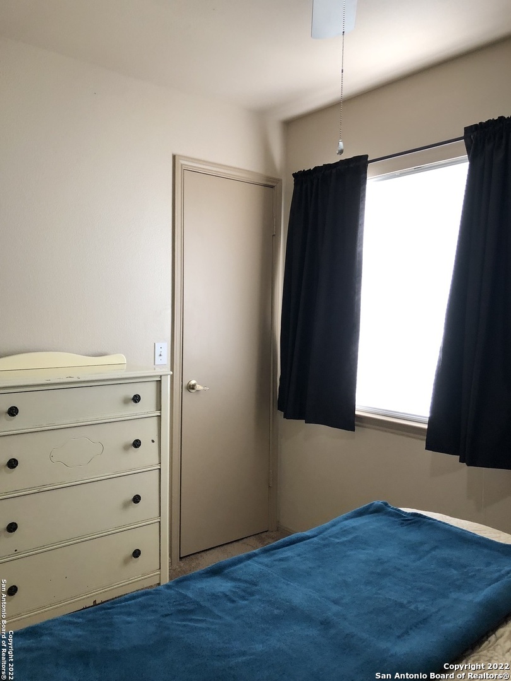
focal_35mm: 28
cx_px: 256
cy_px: 340
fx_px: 551
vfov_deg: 63.4
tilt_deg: -4.5
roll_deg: -0.2
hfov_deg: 49.7
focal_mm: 3.99
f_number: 1.8
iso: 40
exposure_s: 1/30
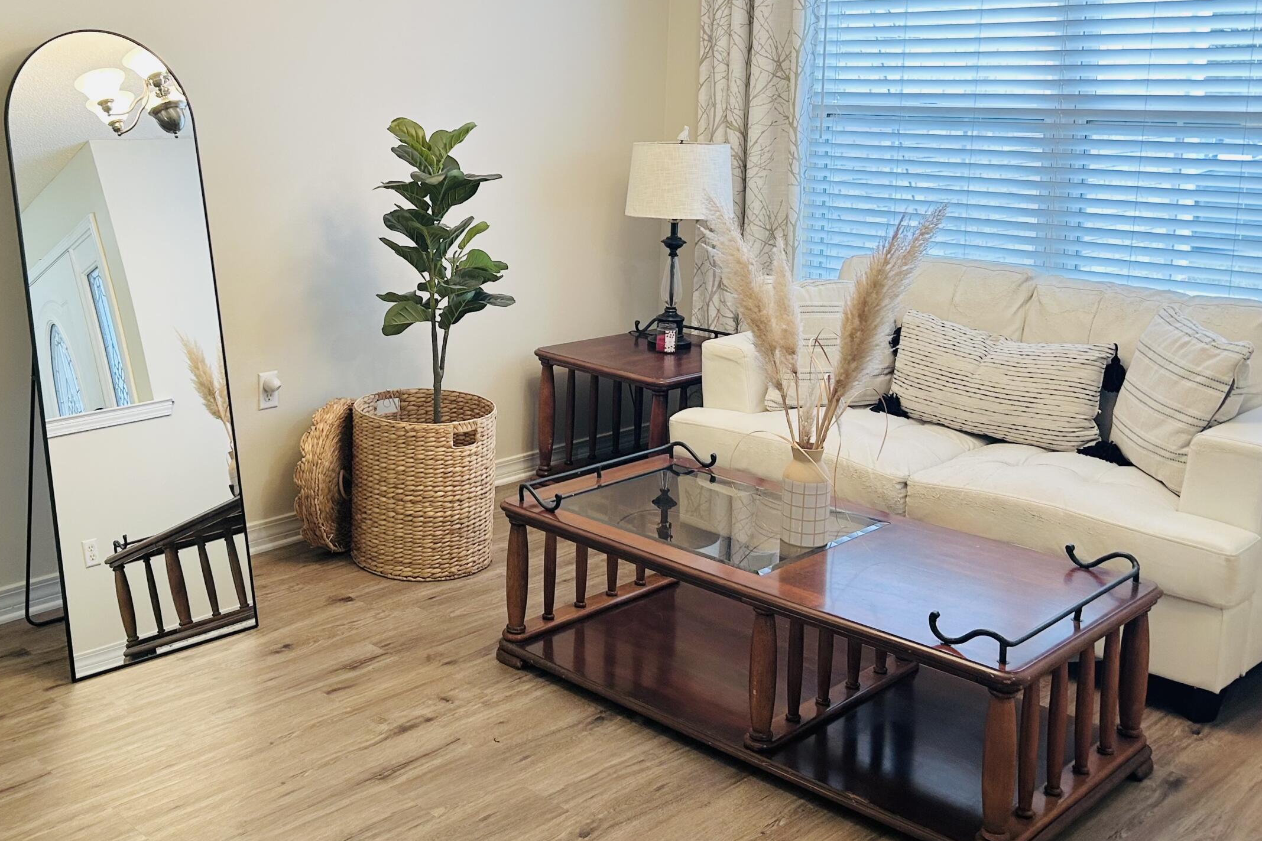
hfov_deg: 49.9
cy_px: 281
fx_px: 1332
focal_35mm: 38
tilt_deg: -8.2
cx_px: 437
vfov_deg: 34.7
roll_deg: +0.2
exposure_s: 1/120
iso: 100
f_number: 1.5
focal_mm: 5.7
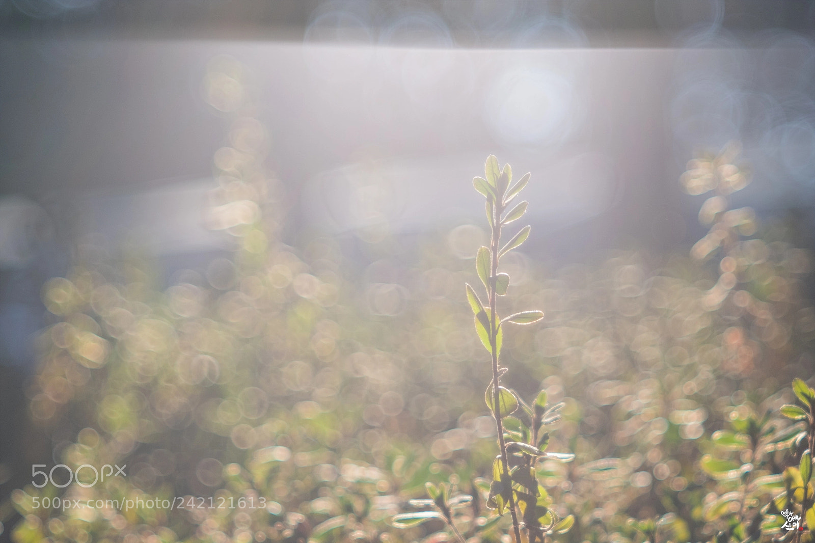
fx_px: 860
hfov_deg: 50.7
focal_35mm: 38
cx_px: 408
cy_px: 272
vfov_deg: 35.0
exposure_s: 1/850
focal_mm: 25
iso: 200
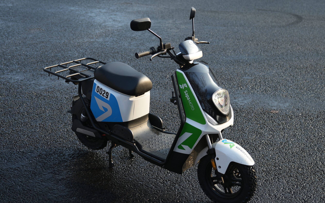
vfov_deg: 22.7
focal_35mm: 57
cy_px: 106
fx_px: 505
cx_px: 165
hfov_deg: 35.7
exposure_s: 1/100
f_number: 2.8
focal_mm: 37.1
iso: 100
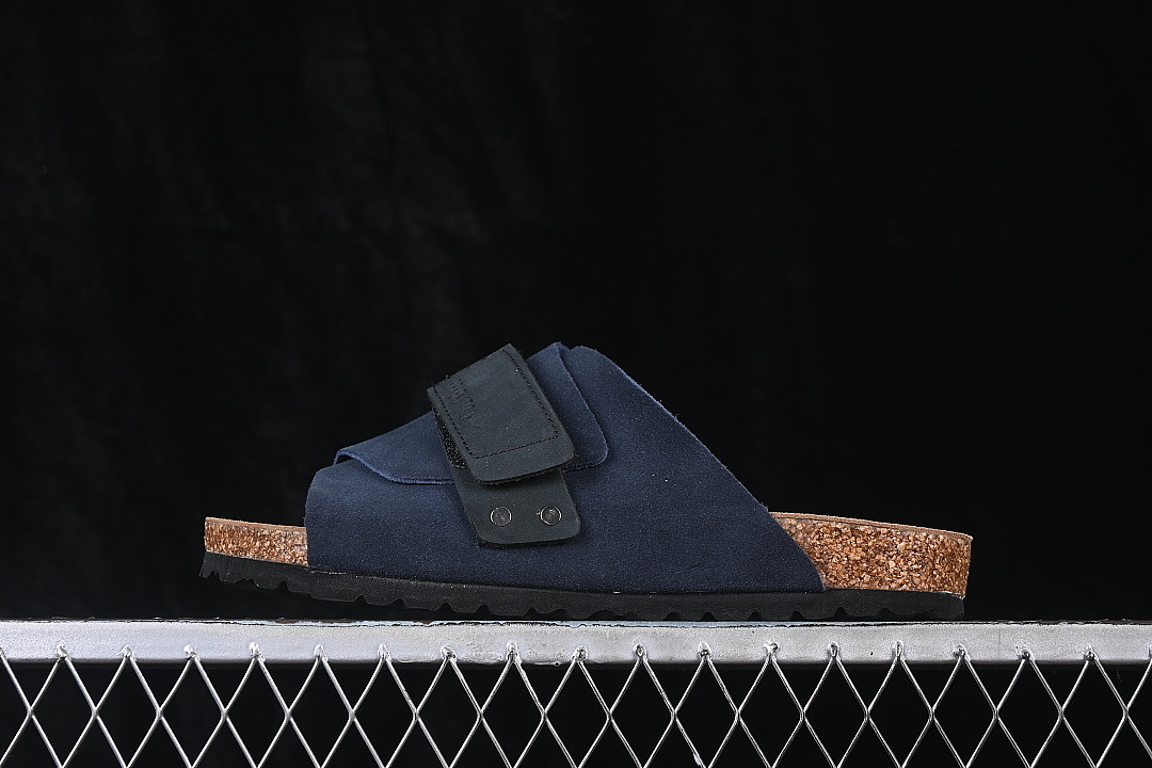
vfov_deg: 18.2
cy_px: 384
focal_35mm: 75
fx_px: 2400
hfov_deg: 27.0
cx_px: 576
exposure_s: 1/60
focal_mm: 50
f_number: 6.3
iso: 160
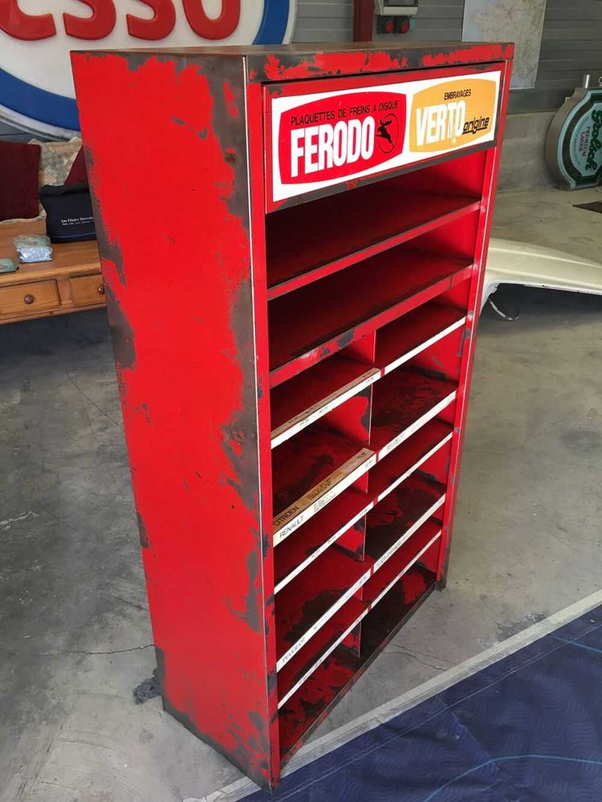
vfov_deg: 61.7
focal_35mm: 29
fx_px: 672
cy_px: 401
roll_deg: +0.0
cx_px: 301
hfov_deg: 48.2
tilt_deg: -26.2
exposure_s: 1/17
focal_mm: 4.15
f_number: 2.2
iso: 50
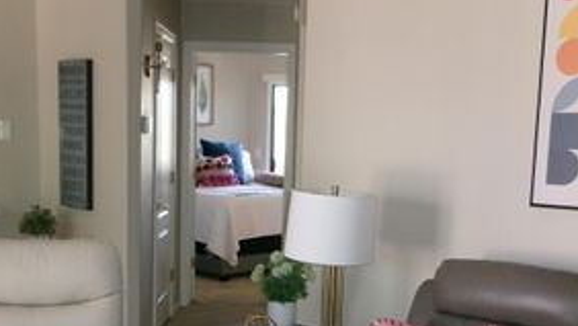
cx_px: 273
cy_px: 302
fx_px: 828
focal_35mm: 54
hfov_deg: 38.5
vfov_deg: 21.7
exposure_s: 1/34
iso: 400
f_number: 3.9
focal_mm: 5.1
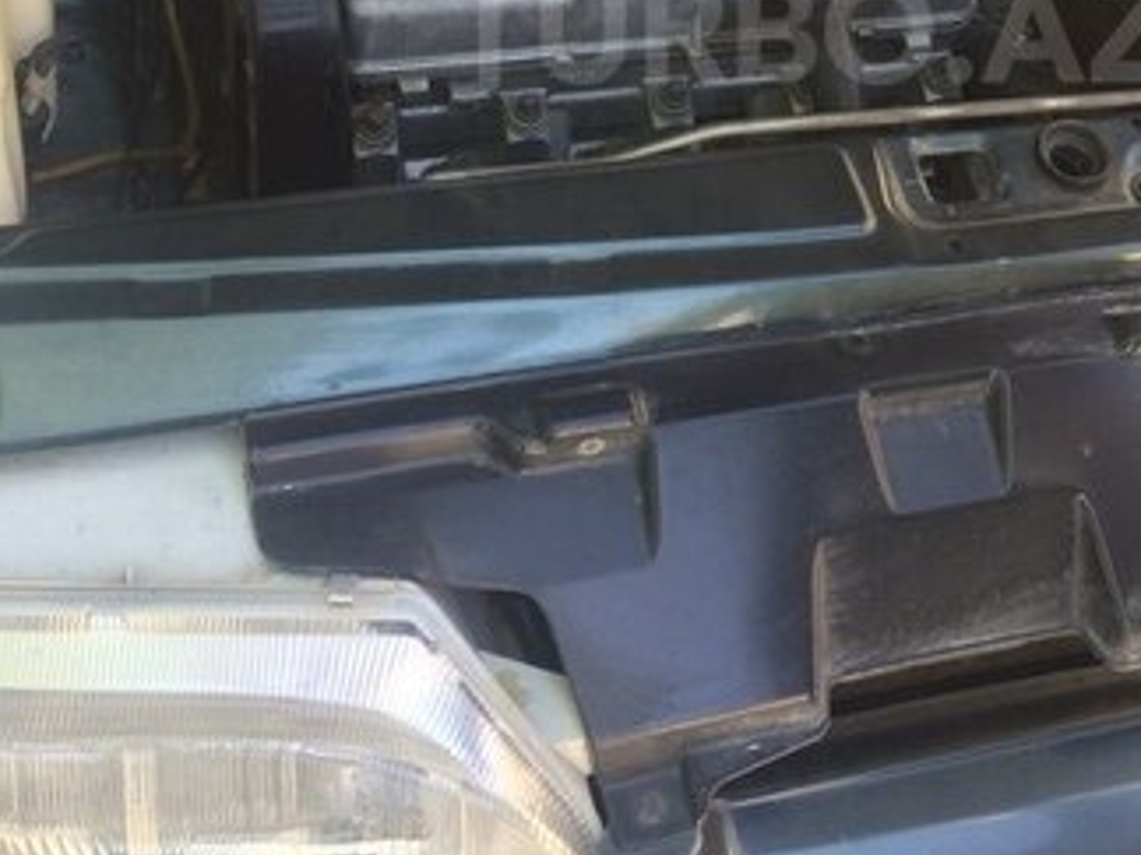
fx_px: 1945
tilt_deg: -38.8
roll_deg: -12.3
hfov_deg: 32.3
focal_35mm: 59
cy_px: 30
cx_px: 810
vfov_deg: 23.9
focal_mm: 4.15
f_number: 2.2
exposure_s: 1/103
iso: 32
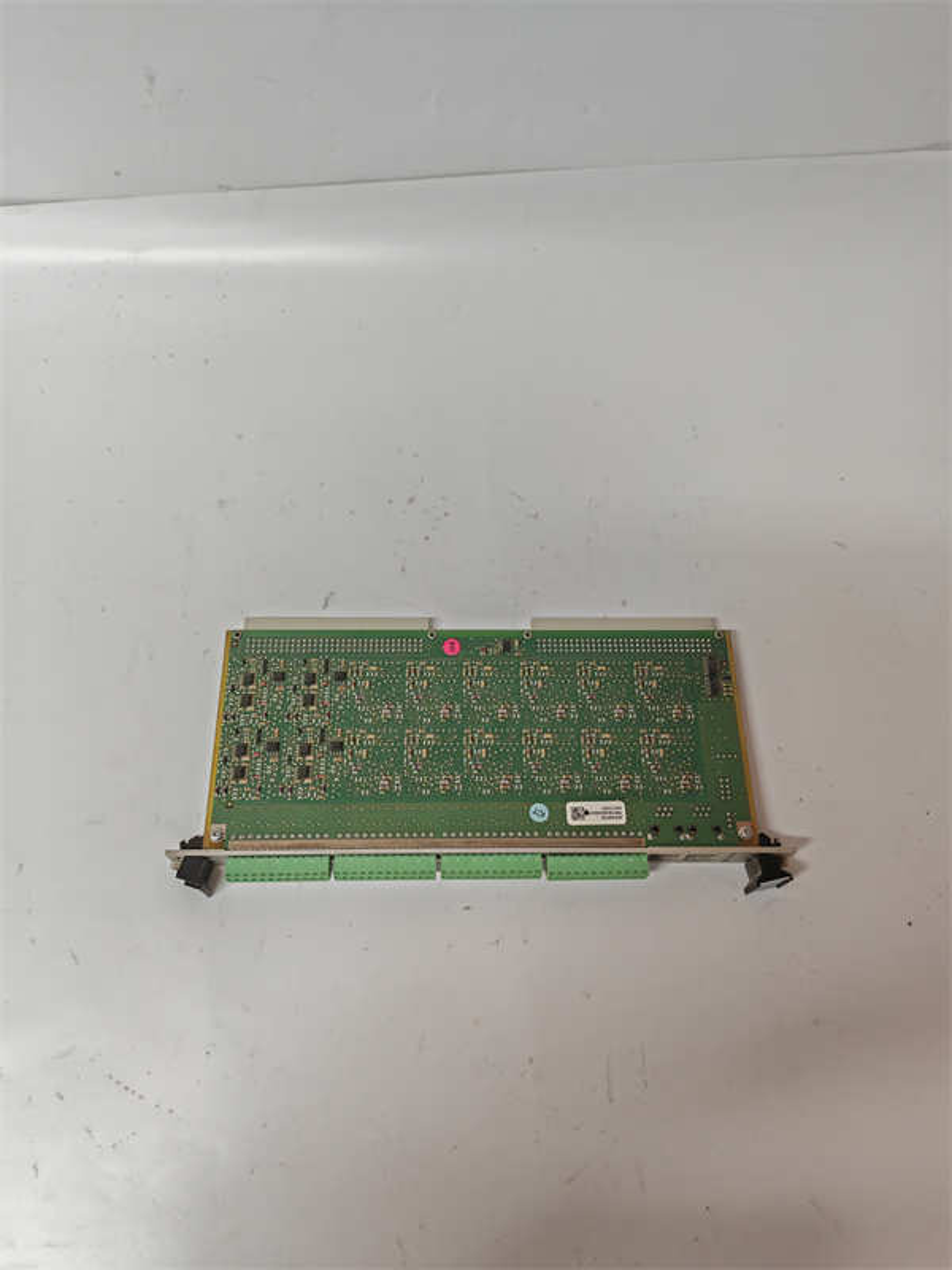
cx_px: 476
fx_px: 990
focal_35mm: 27
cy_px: 635
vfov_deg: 65.3
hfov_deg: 51.4
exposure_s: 1/120
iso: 1000
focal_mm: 6.12
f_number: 1.9
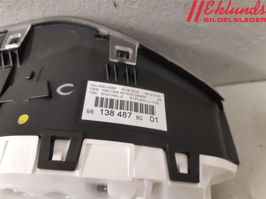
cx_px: 133
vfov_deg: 53.1
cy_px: 100
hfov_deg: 67.3
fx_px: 200
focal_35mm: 26
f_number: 1.7
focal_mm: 3.93
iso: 250
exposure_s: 1/33
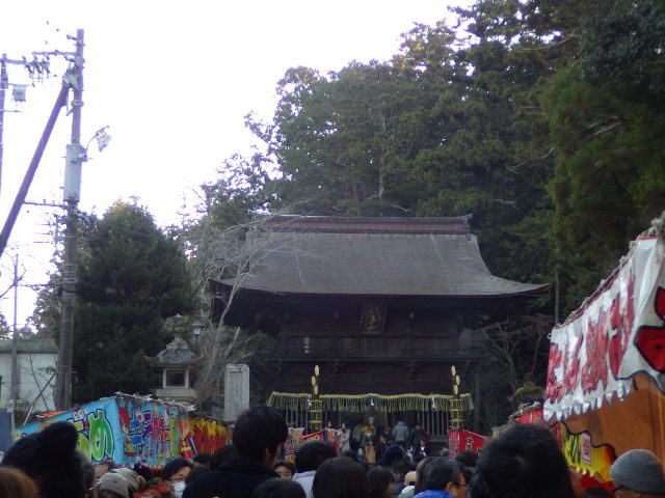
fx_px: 1114
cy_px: 249
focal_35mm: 58
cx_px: 332
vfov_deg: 25.2
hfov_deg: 33.2
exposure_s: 1/80
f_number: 3.5
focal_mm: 10.3
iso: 125
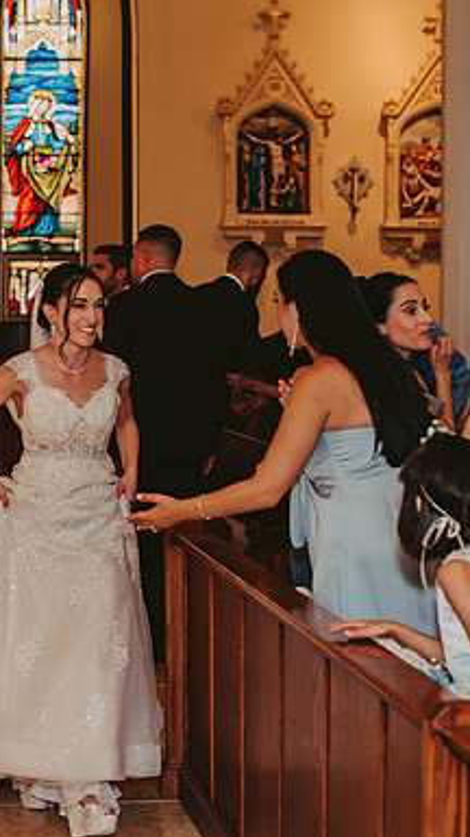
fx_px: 1754
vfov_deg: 26.9
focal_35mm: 79
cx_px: 4
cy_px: 418
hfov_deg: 15.0
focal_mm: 50
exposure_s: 1/125
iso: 800
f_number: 2.8
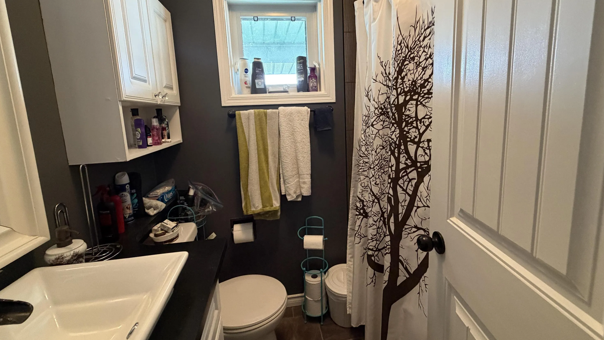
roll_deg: +3.6
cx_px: 306
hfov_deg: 99.4
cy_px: 148
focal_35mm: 16
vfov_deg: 66.8
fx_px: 256
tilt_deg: -8.6
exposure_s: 1/60
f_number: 2.2
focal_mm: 2.22
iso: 500
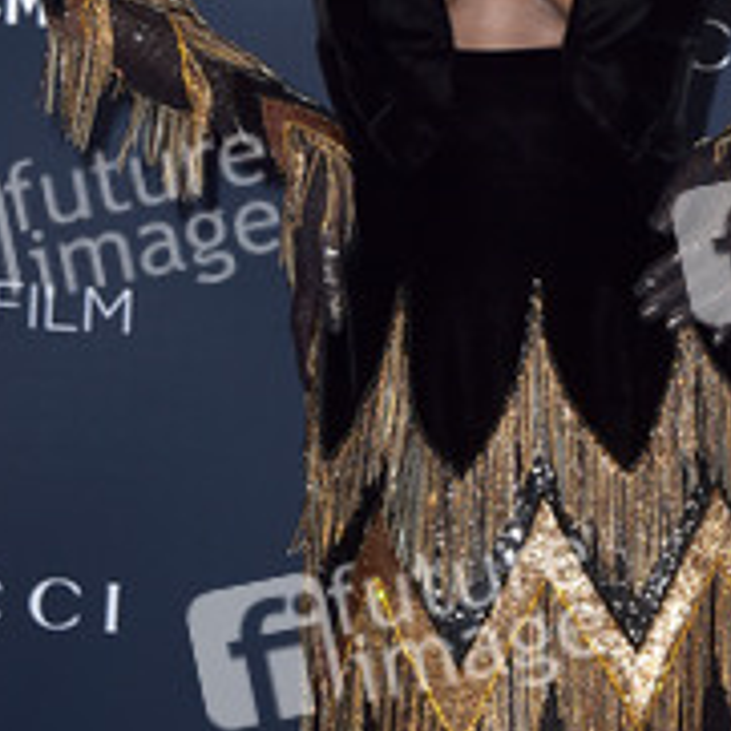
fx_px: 4396
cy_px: 28
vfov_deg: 9.5
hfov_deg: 9.5
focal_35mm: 184
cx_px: 515
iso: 500
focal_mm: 98
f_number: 6.3
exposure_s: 1/250
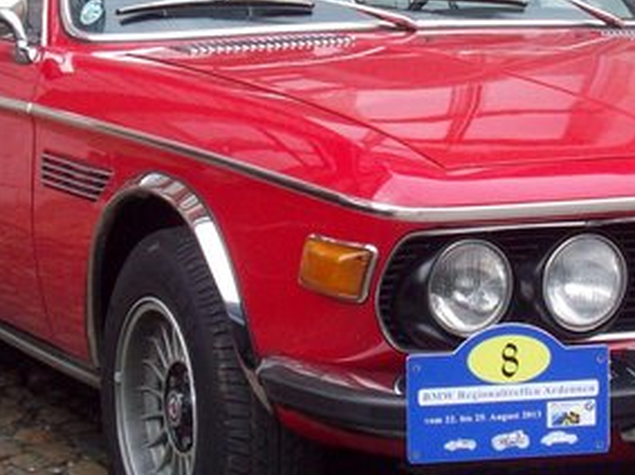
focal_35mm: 130
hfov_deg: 15.2
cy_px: 143
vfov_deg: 11.4
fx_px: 2384
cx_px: 411
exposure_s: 1/189
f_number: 3.1
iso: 80
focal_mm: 7.6
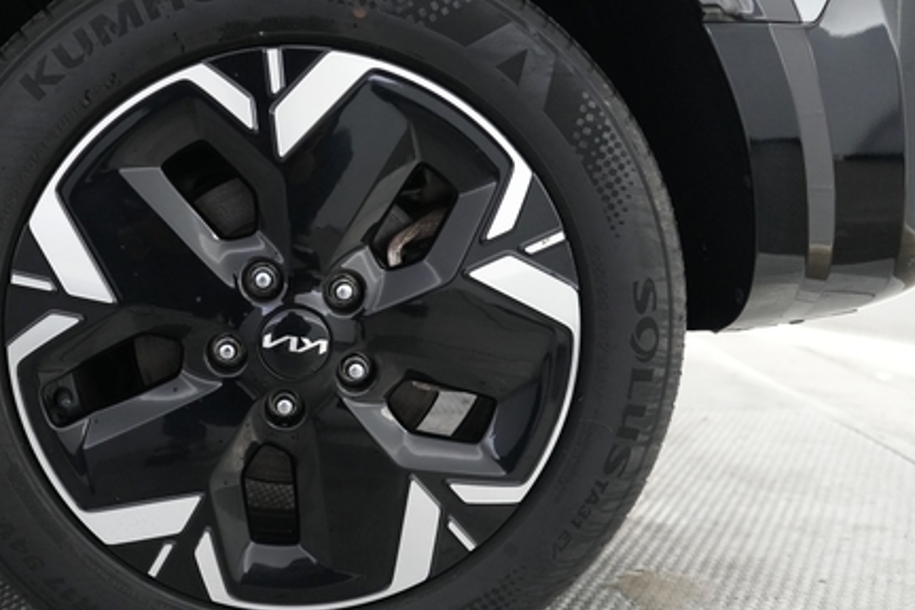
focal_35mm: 37
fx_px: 940
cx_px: 299
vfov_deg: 35.9
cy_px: 337
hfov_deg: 50.9
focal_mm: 25
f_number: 2.8
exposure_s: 1/160
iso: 4000
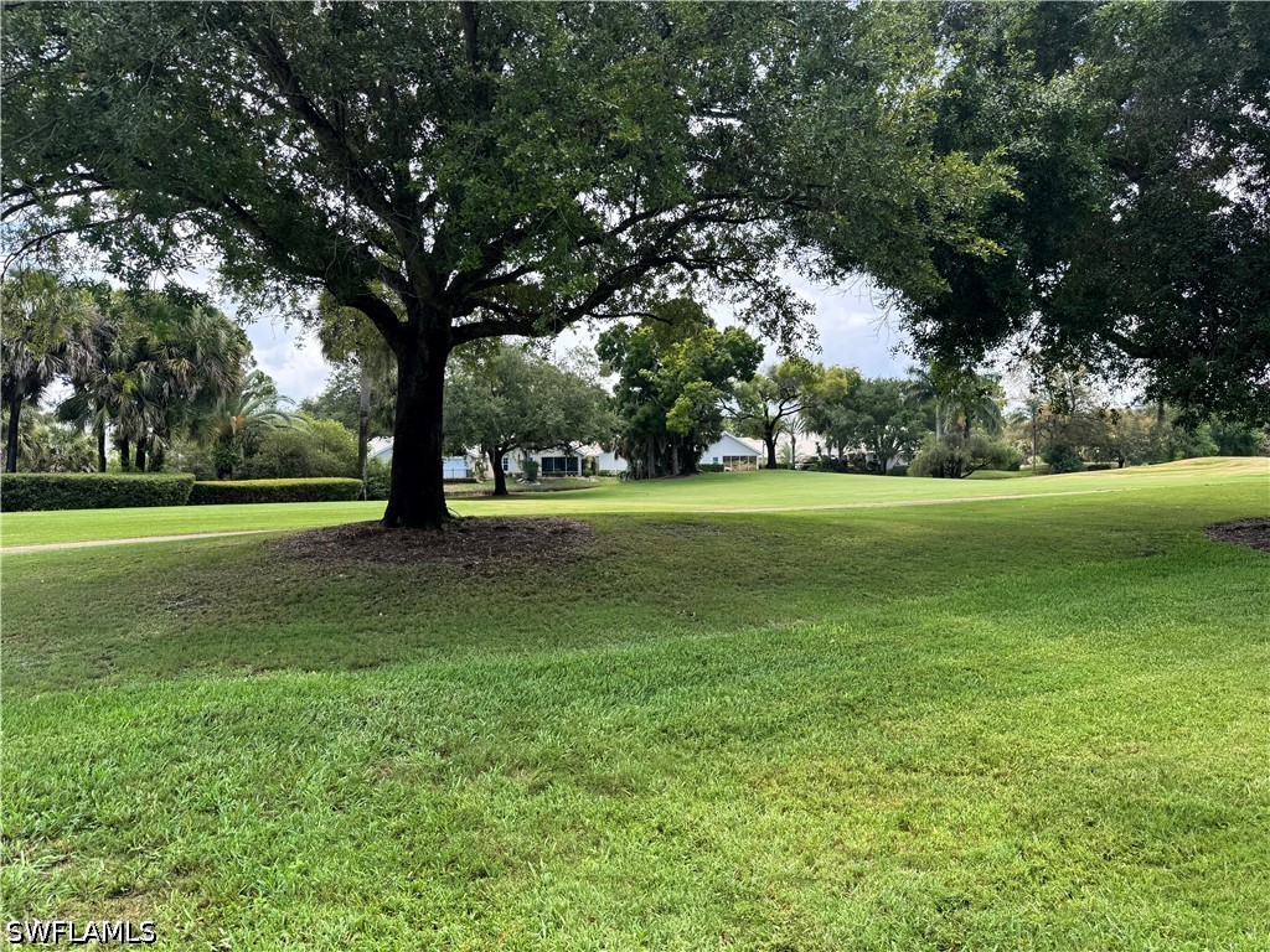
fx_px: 881
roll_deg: +0.8
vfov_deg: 56.8
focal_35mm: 24
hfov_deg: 71.6
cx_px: 635
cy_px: 476
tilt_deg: -1.6
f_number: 1.78
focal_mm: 6.76
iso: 80
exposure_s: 1/888
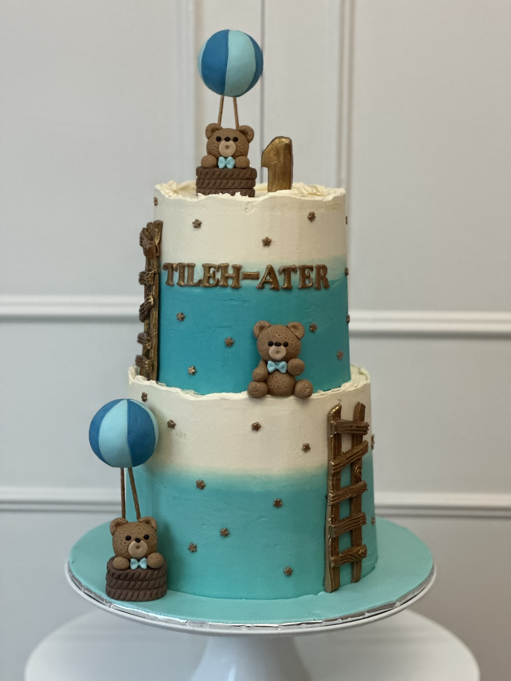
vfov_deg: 25.3
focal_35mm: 77
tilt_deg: -8.6
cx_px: 256
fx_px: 1516
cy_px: 340
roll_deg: -0.7
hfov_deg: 19.1
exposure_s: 1/40
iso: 320
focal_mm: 9
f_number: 2.8
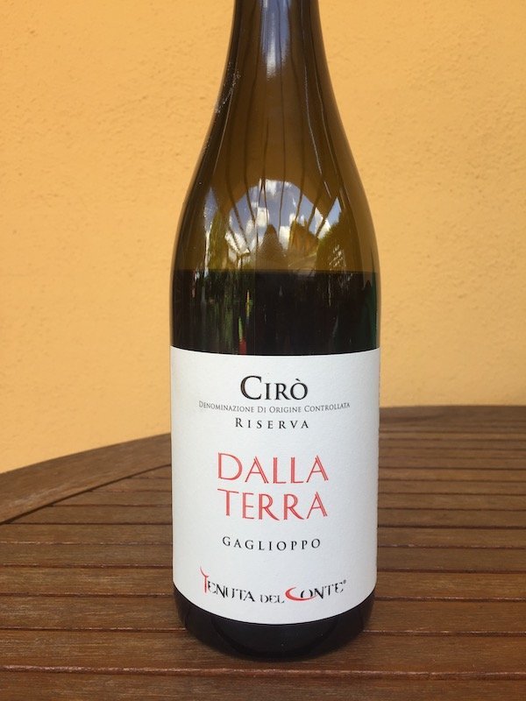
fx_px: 588
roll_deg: -0.2
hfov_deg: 48.2
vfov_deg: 61.7
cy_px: 350
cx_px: 263
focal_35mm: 29
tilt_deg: -5.6
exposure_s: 1/132
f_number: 2.2
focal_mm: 4.15
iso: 32
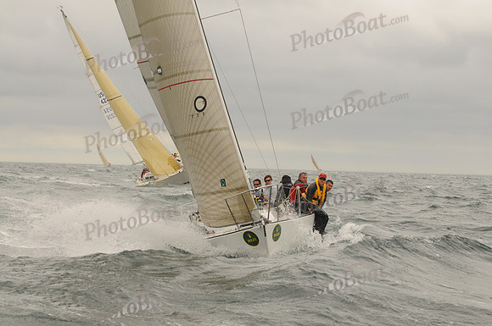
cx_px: 246
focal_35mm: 129
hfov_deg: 15.9
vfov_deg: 10.6
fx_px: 1761
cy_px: 163
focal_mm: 86
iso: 200
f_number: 4.5
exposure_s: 1/1000
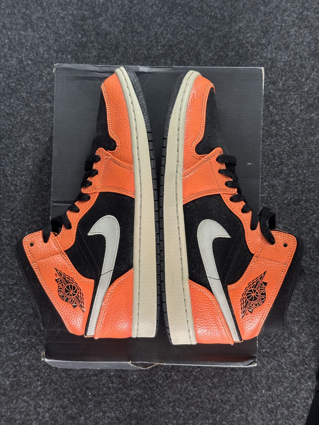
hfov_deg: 30.3
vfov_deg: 39.7
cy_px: 212
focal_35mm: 48
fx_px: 590
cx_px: 160
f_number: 1.78
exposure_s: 1/36
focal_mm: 6.86
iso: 200
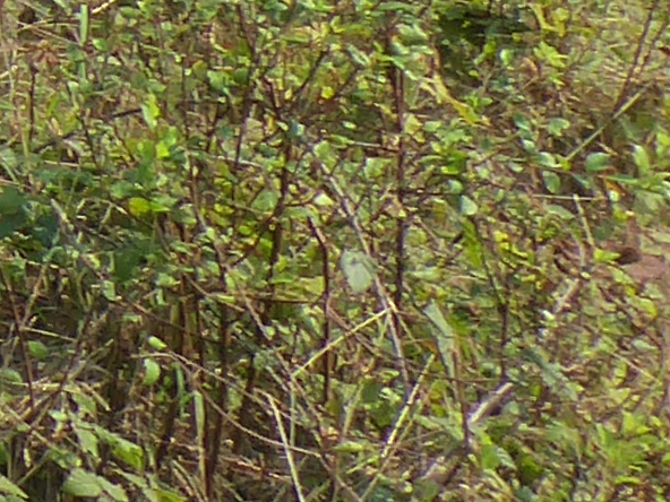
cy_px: -779
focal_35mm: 196
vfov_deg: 7.1
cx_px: -1540
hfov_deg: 8.1
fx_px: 3794
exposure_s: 1/500
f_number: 3.5
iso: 125
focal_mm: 5
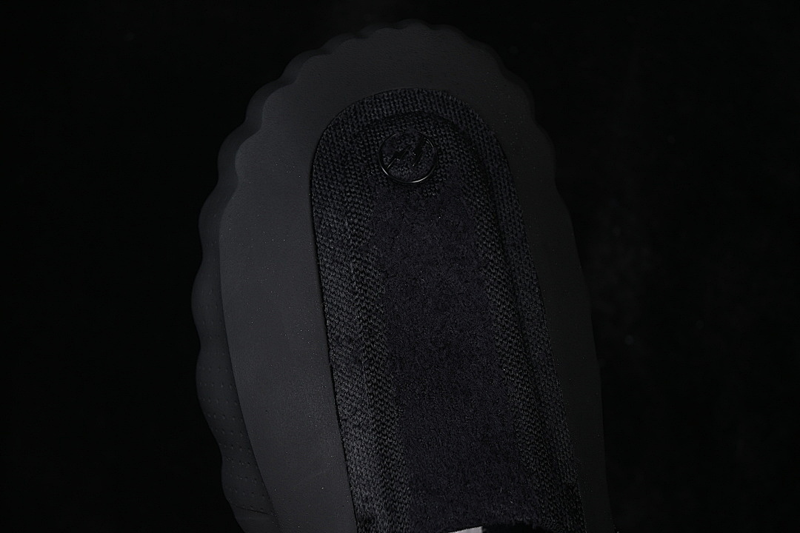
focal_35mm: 75
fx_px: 1667
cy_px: 266
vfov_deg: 18.2
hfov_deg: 27.0
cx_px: 400
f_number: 6.3
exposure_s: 1/60
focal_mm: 50
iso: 160
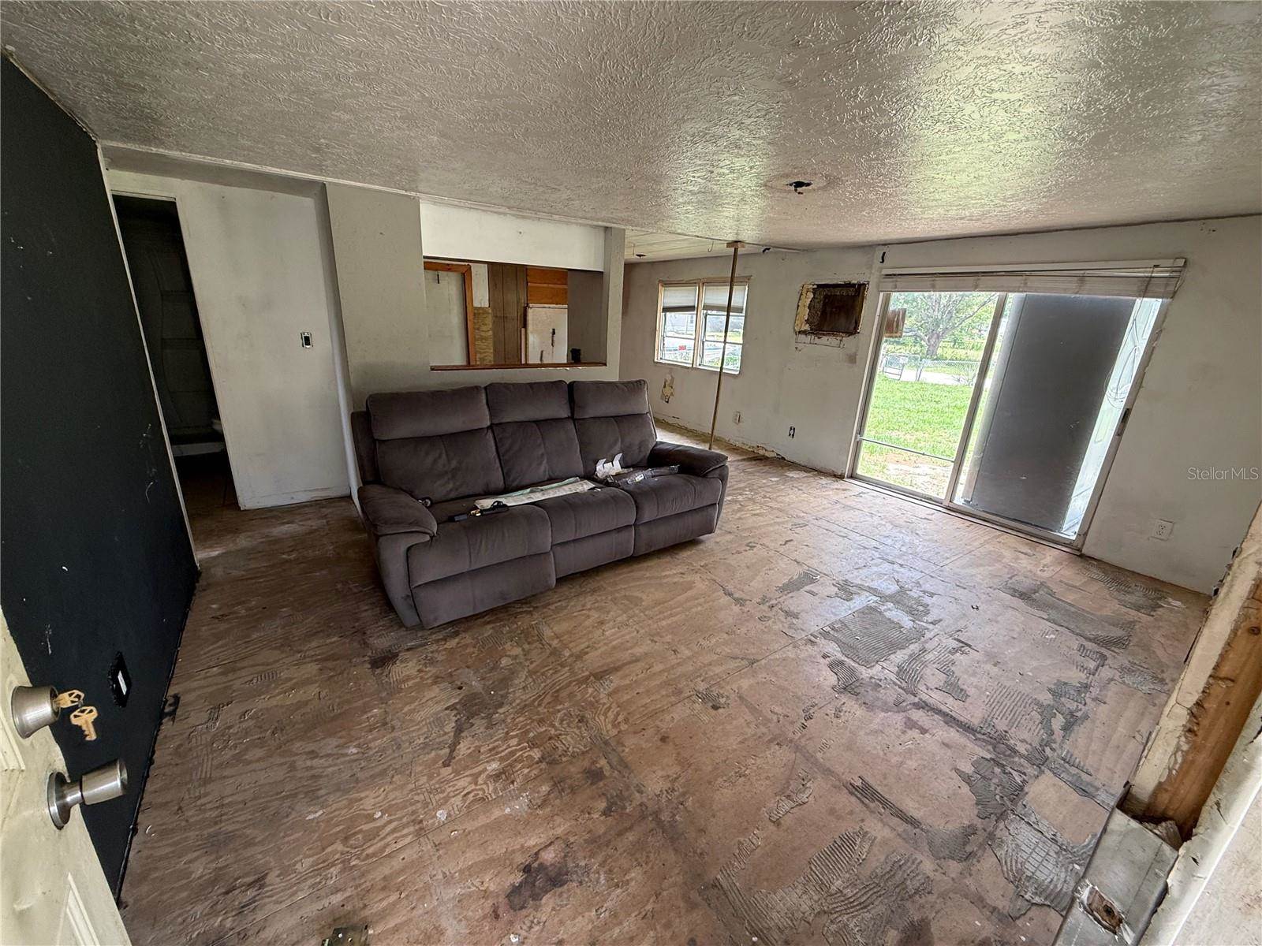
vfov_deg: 85.7
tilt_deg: -18.4
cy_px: 473
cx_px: 631
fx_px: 510
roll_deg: -3.2
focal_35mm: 14
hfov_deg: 102.1
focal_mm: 2.22
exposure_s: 1/99
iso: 160
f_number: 2.2
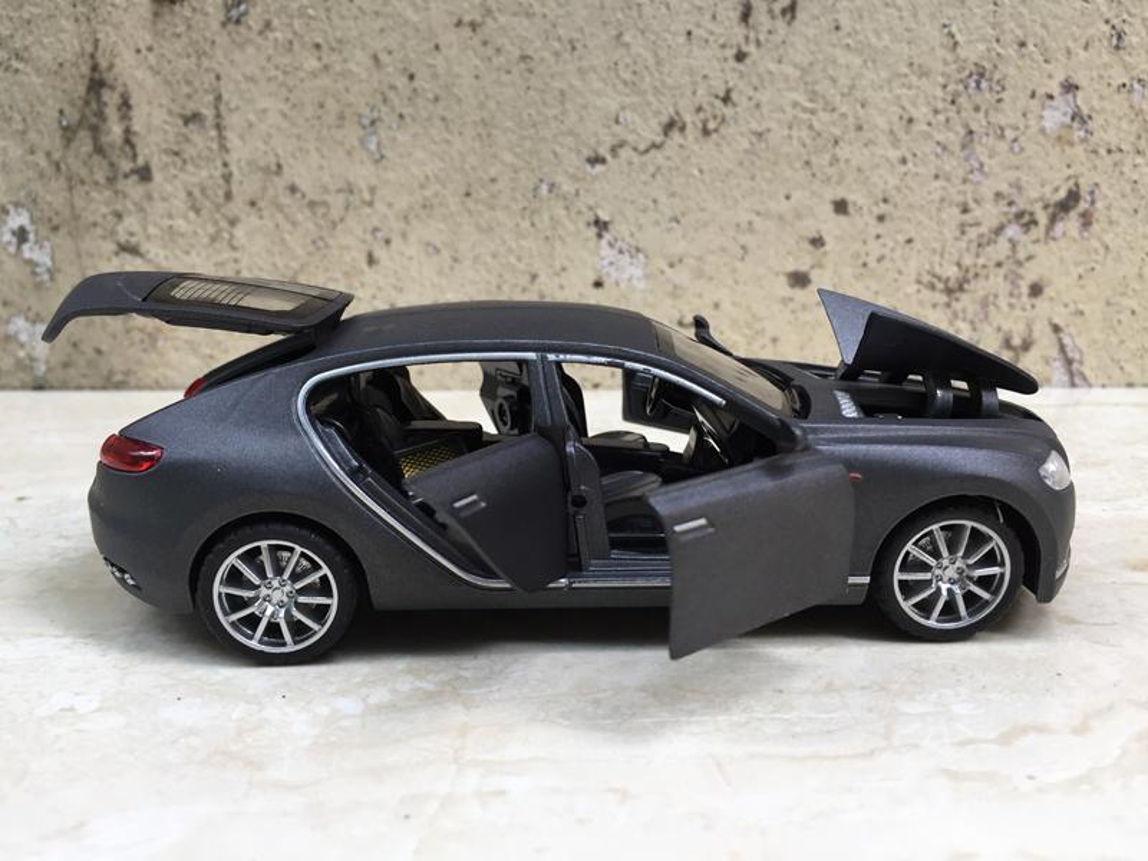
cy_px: 430
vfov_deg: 48.2
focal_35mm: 29
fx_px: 962
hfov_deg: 61.7
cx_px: 574
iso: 50
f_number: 2.2
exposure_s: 1/100
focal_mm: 4.15
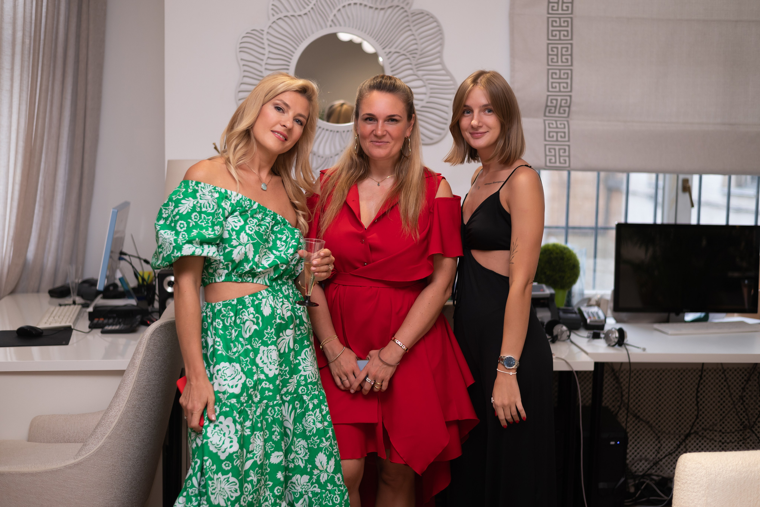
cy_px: 254
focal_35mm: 50
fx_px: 1056
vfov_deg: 27.0
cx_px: 380
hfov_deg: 39.6
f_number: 2.2
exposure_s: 1/200
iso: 160
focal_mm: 50
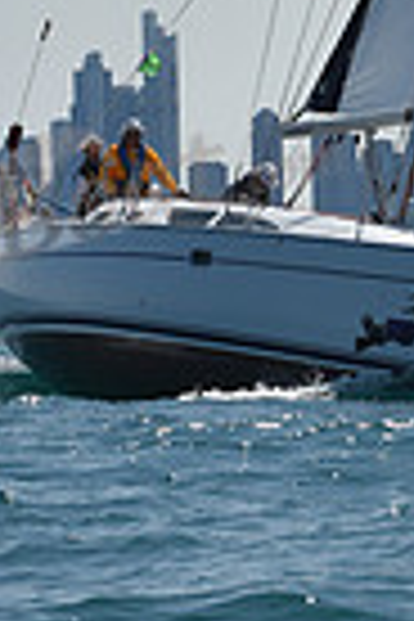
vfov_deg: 6.8
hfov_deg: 4.6
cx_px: 578
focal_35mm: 295
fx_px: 5088
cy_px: -531
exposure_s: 1/2000
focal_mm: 70
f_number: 8
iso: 250
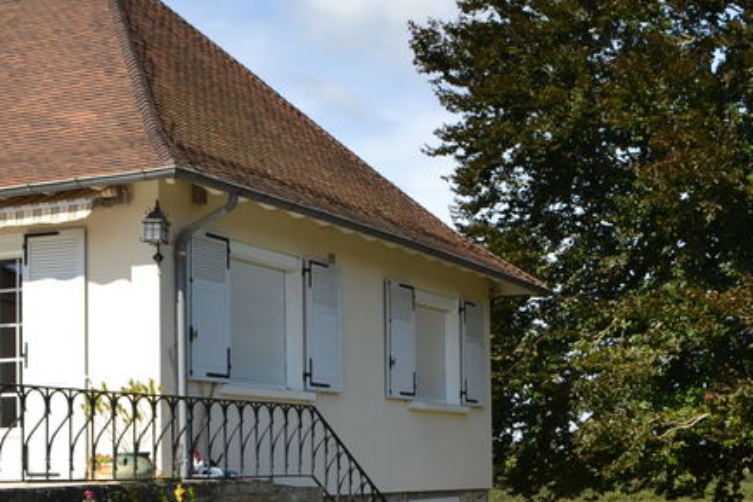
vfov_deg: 21.4
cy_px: 451
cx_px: 573
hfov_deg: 31.7
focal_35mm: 62
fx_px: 1297
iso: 100
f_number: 8
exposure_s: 1/200
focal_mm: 18
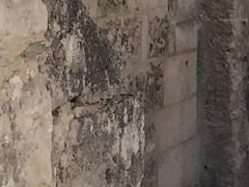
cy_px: -104
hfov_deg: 8.6
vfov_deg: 7.8
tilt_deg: +1.6
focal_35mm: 187
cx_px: 768
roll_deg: +1.2
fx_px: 1345
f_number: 1.8
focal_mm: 4
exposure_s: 1/1621
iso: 20
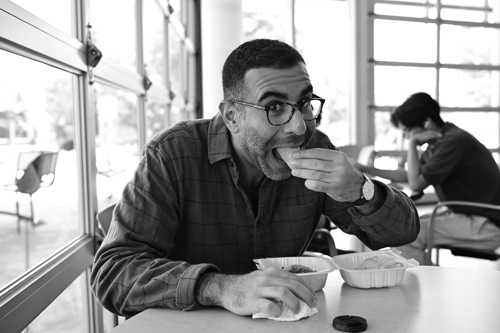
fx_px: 556
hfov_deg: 48.5
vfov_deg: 33.4
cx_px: 250
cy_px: 166
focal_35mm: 40
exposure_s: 1/125
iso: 450
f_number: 4
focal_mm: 40
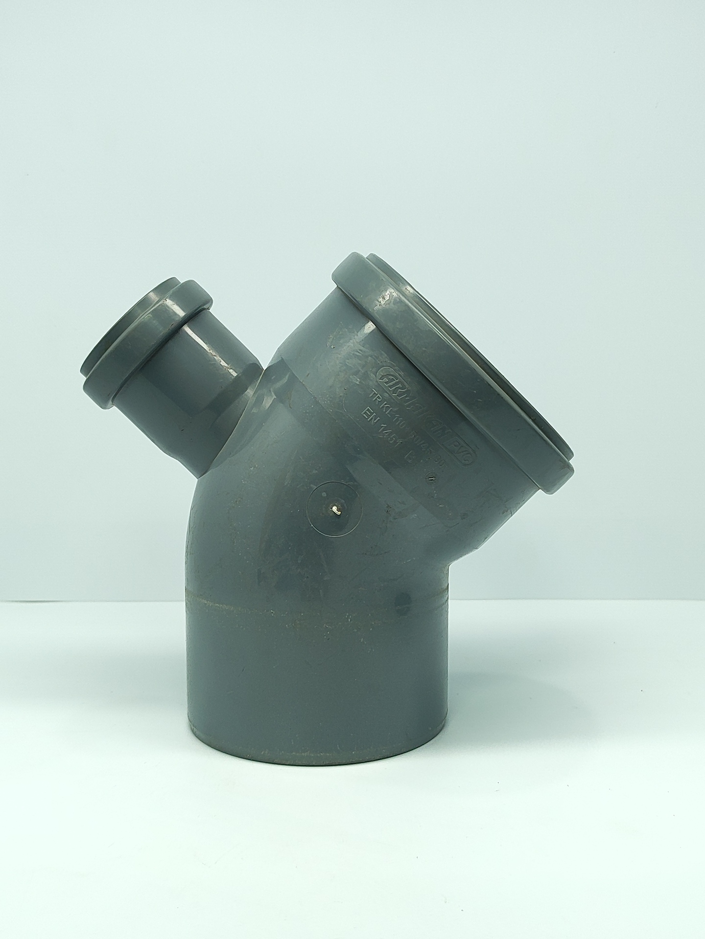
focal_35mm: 24
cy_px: 470
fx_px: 652
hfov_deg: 56.8
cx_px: 352
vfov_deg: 71.6
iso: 200
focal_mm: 5.89
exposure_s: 1/200
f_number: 1.89
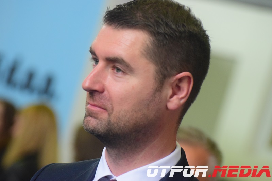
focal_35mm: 232
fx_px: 1756
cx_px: 136
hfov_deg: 8.9
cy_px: 90
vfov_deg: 5.9
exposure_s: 1/250
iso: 3200
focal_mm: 155
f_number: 4.8
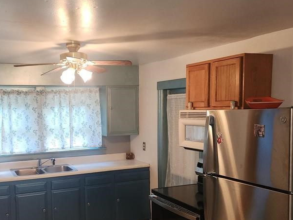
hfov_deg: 47.3
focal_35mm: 39
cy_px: 140
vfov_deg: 36.6
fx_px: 330
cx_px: 106
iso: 100
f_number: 1.8
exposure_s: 1/30
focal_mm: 5.4
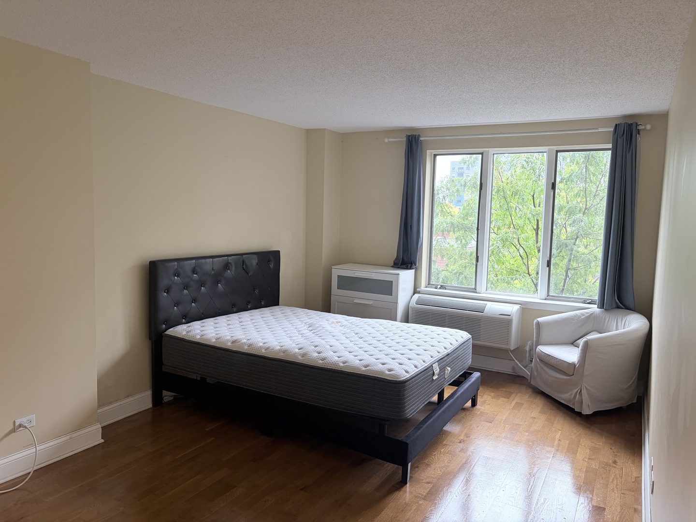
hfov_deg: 67.3
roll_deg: -1.1
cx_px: 348
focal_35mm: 26
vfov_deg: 53.1
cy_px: 261
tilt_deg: -5.2
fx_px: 523
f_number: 1.6
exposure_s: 1/60
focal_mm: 5.96
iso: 100
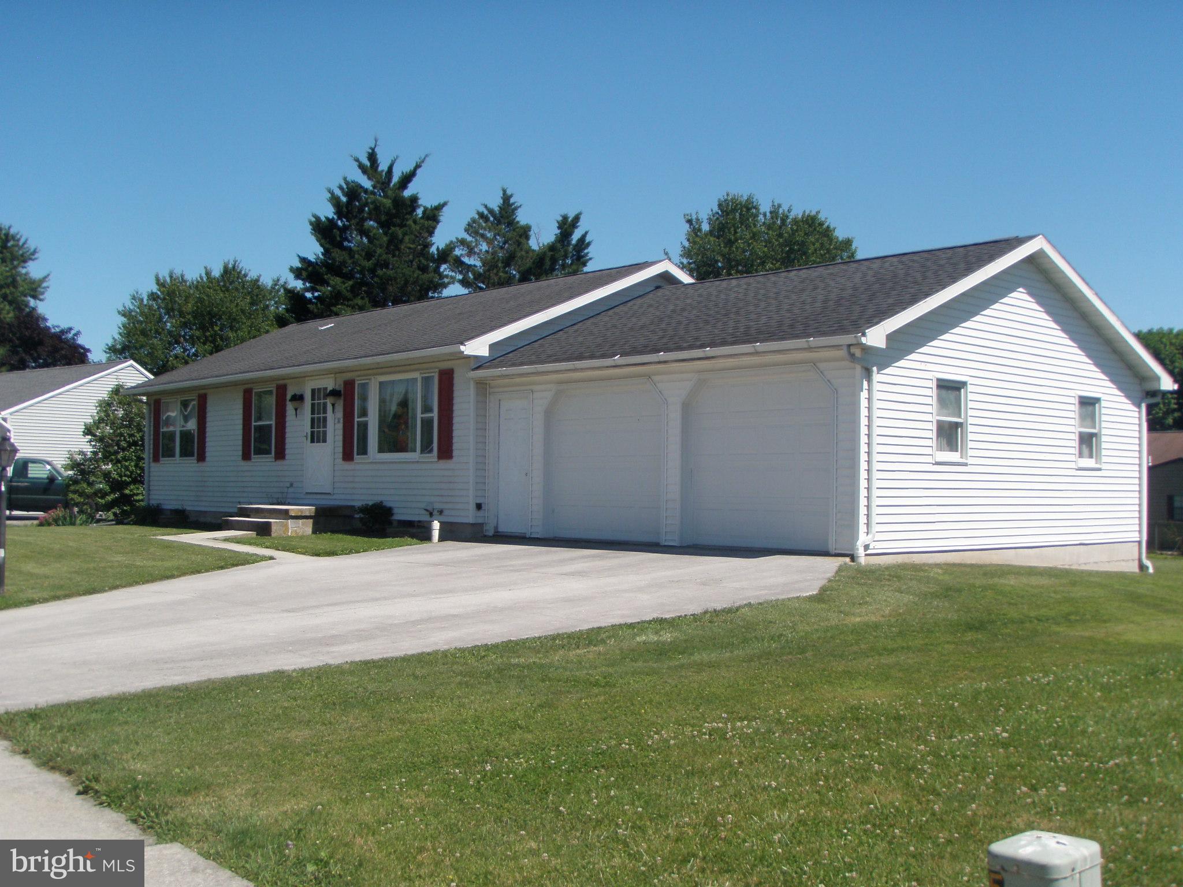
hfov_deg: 49.0
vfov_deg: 37.7
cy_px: 444
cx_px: 592
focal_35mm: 38
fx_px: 1299
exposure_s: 1/640
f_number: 4.5
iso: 80
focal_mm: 6.7
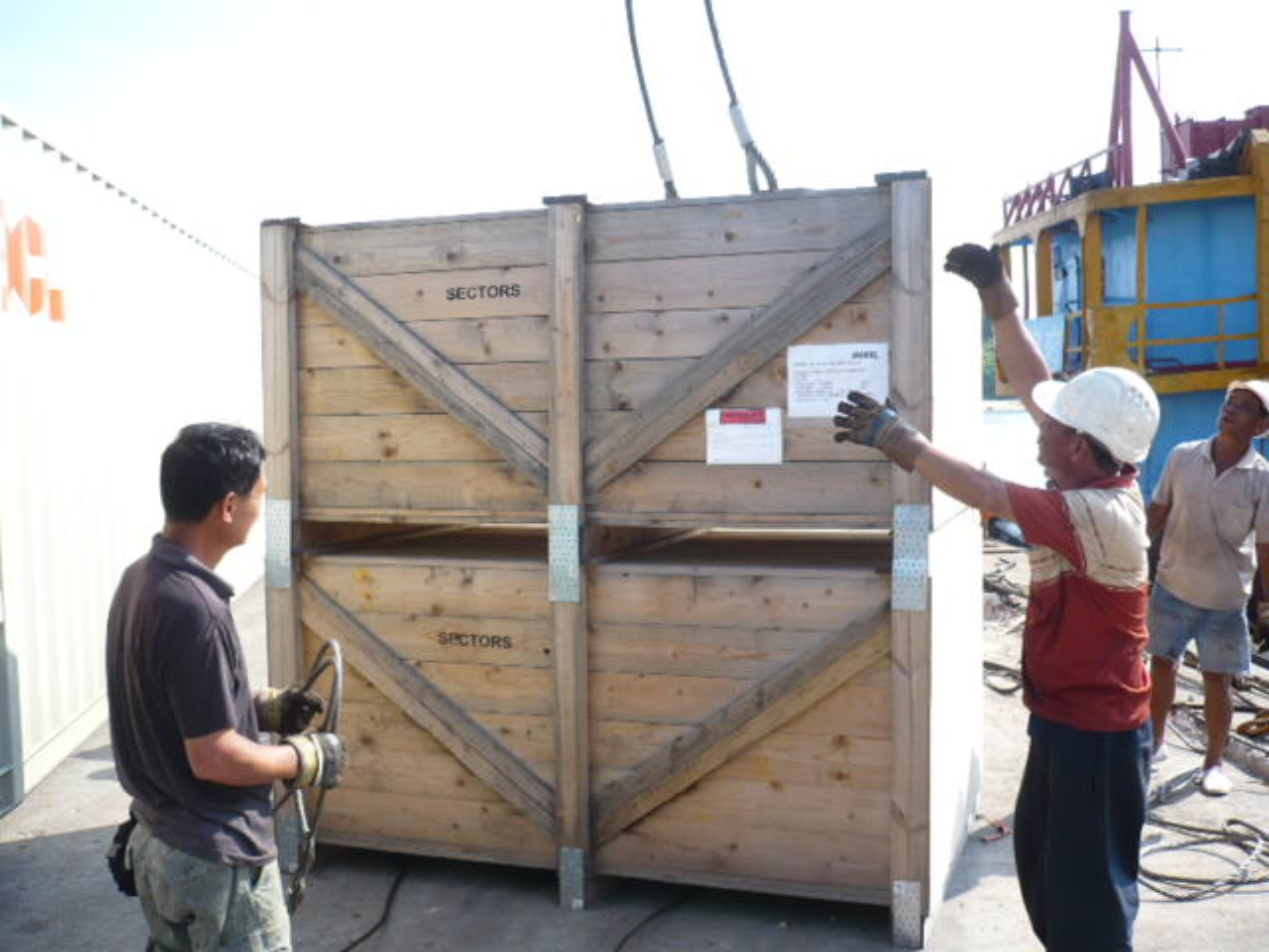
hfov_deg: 52.6
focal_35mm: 35
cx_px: 634
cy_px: 476
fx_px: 1283
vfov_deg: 40.7
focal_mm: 5.8
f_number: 2.8
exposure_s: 1/400
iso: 100
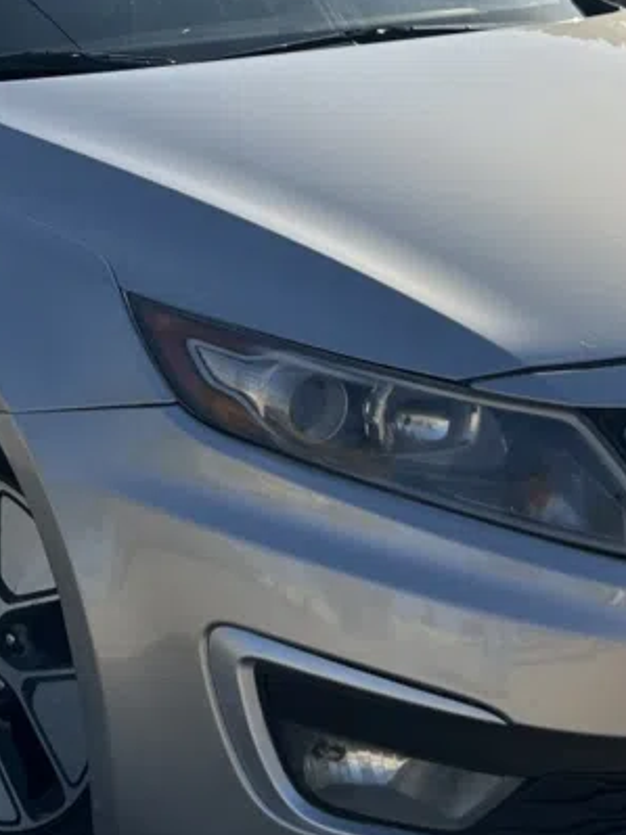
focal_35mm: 89
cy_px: -91
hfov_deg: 16.6
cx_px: 211
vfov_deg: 20.9
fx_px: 2147
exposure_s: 1/4444
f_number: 1.5
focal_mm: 5.7
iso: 50
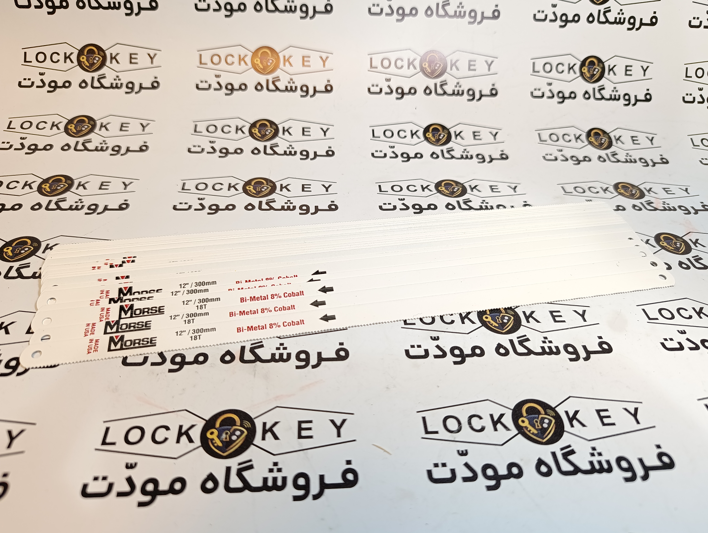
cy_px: 266
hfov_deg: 71.5
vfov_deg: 56.9
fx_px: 492
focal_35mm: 24
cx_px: 354
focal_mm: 6.11
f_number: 1.65
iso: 216
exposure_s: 1/100
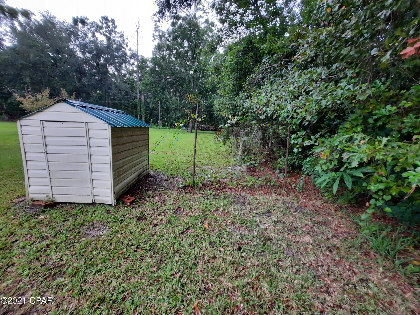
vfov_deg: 89.9
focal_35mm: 13
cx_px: 210
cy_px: 158
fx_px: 158
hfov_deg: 106.2
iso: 125
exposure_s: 1/40
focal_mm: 1.74
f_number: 2.2
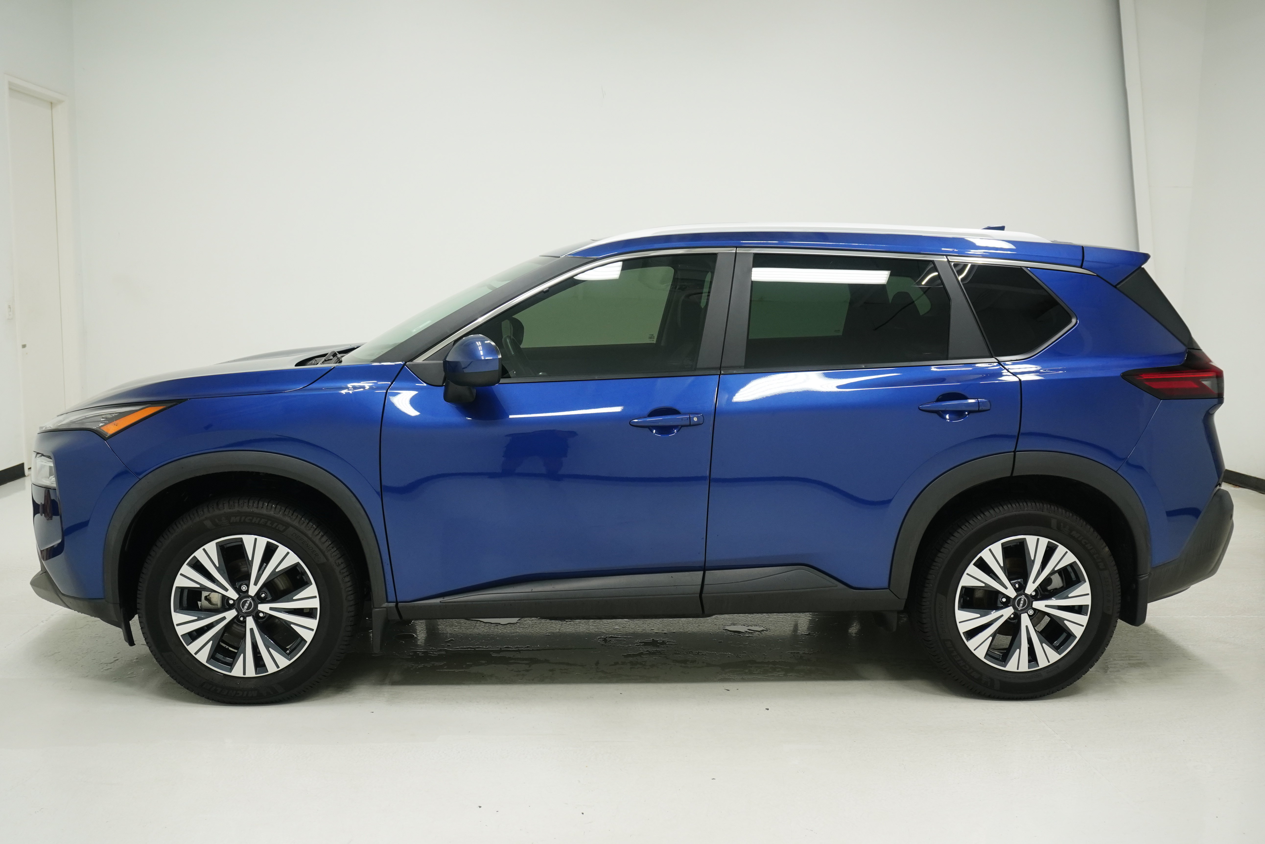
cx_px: 632
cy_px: 422
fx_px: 1089
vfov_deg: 42.3
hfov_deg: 60.3
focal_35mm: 31
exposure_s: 1/200
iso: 800
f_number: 5.6
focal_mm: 21
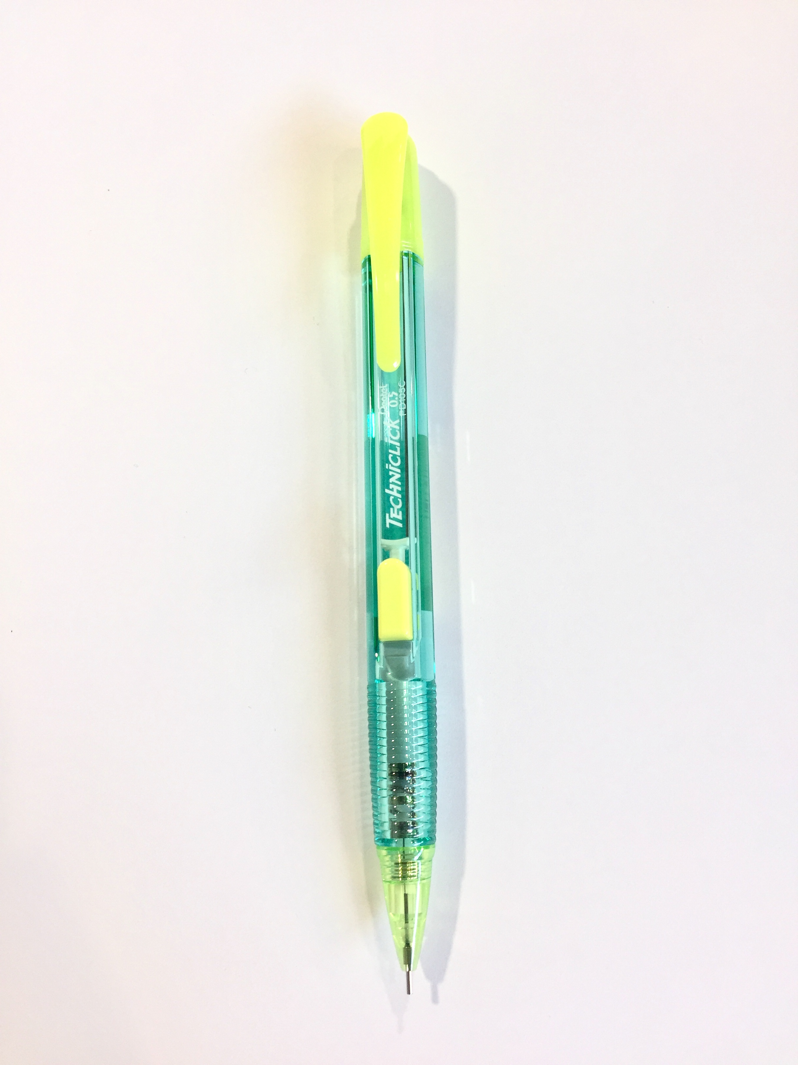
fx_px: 891
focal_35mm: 29
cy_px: 532
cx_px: 399
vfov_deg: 61.7
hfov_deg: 48.2
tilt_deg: -78.0
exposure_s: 1/50
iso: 40
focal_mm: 4.15
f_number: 2.2
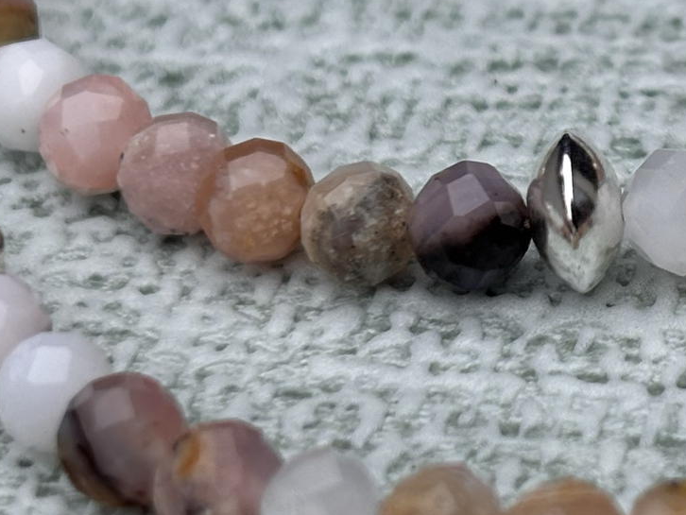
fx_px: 3548
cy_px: 35
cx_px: 610
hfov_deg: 11.0
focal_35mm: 179
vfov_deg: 8.3
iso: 32
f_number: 1.6
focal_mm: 5.96
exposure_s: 1/837
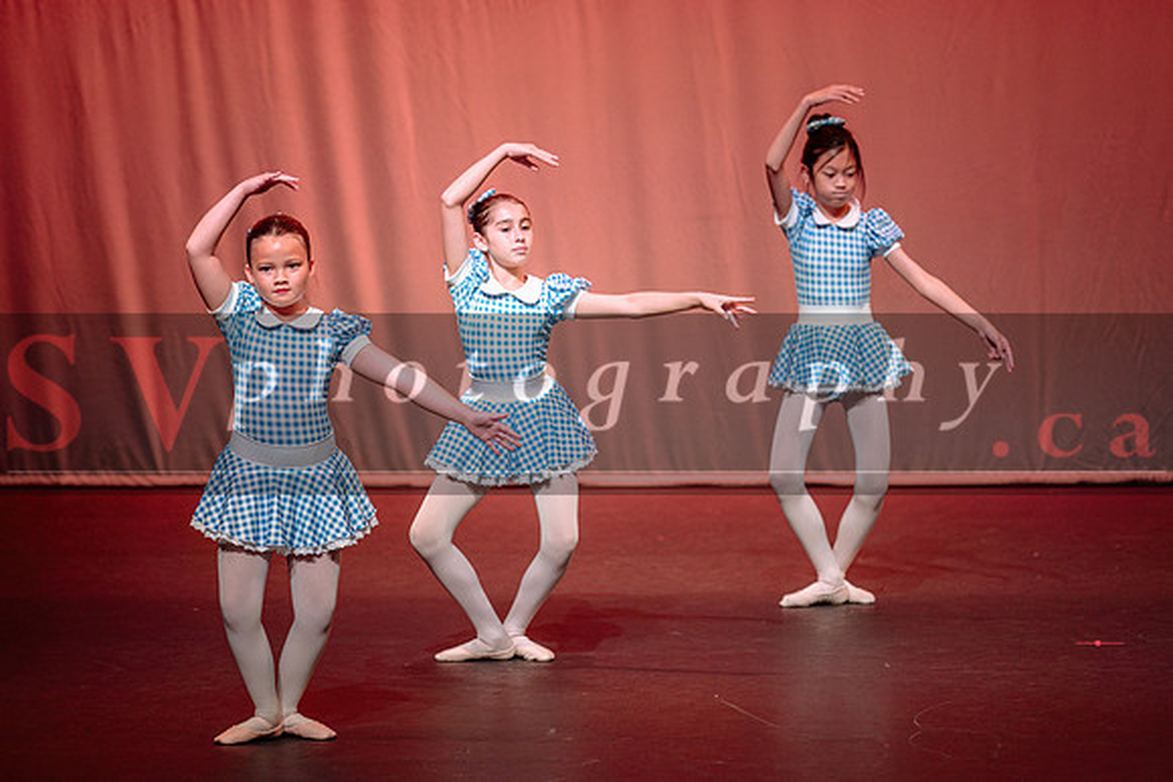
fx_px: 6568
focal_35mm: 202
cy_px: 366
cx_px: 583
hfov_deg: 10.2
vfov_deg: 6.8
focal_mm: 165
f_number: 2.8
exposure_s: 1/500
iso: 1250
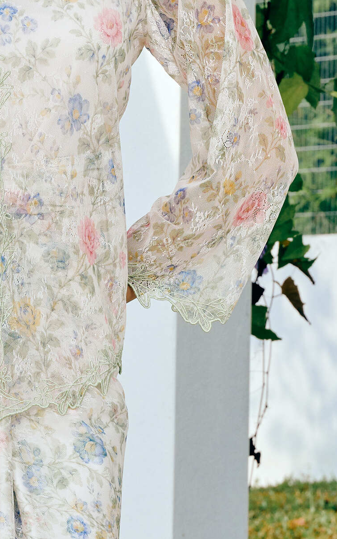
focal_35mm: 260
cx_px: -6
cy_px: 89
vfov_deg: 8.1
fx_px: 3823
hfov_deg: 5.0
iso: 125
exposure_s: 1/125
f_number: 10
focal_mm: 75
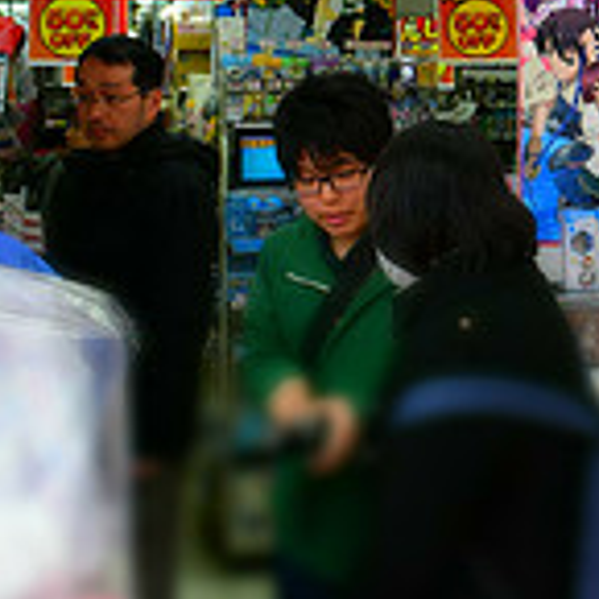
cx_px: 830
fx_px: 1801
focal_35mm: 92
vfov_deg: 18.4
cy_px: 14
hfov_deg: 17.4
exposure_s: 1/80
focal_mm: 18
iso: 400
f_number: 8
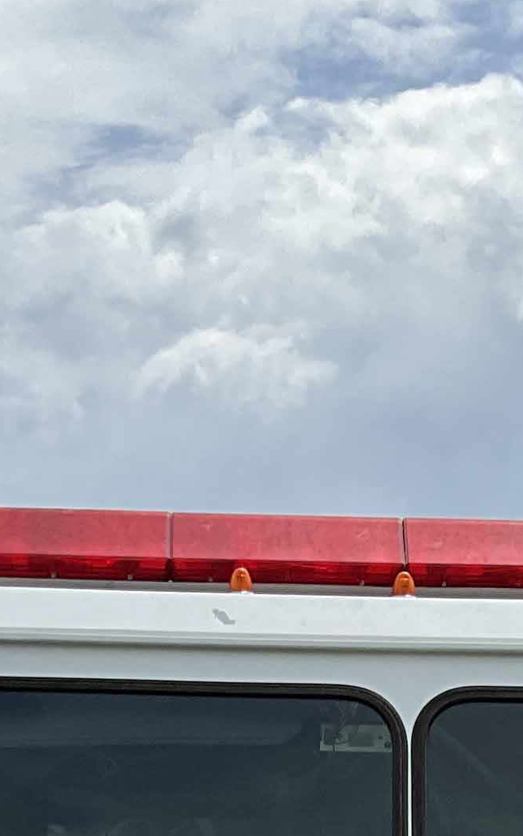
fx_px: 2668
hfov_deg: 11.2
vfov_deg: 15.6
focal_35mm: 117
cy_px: 1447
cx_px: 383
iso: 25
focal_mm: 3
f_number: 1.8
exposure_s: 1/2427
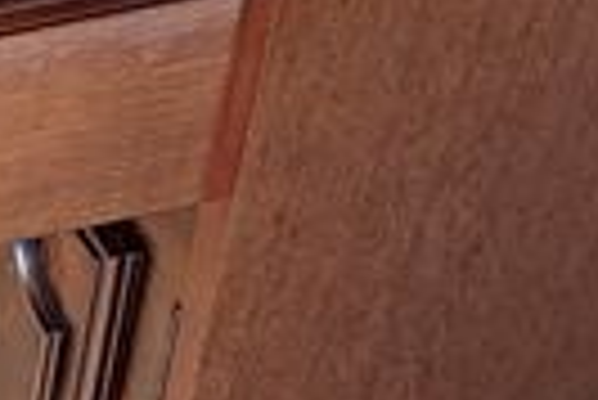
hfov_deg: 10.3
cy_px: -162
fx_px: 3110
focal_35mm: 187
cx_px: -508
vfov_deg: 7.3
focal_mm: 5.23
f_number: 1.8
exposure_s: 1/50
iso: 125
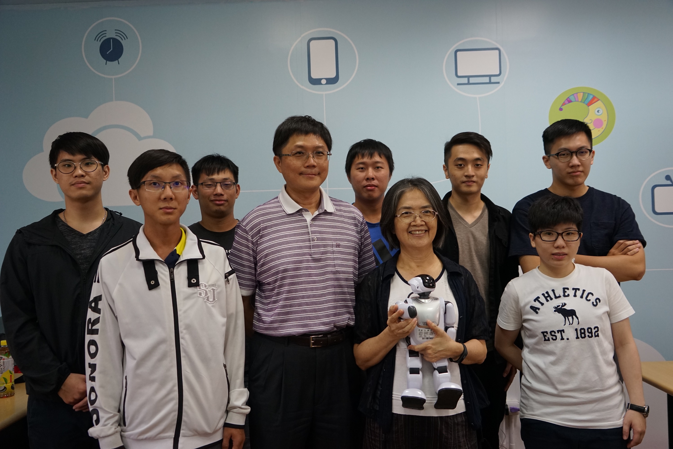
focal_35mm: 31
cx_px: 336
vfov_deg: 42.3
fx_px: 579
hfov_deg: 60.3
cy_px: 224
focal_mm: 31
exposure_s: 1/160
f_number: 4
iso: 1250
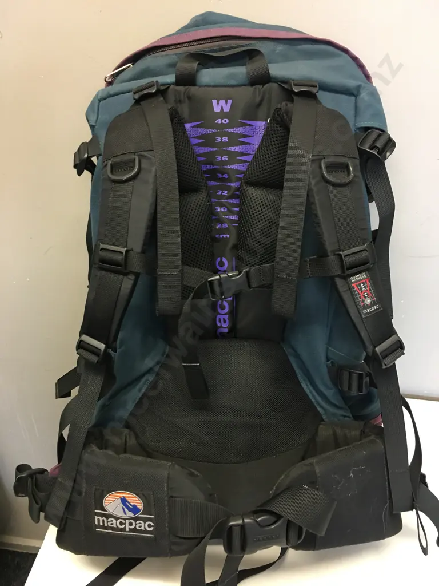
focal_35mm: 29
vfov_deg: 61.7
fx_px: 490
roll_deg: -2.5
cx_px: 220
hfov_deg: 48.2
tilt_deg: -33.2
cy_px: 293
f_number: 2.2
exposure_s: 1/17
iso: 80
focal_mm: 4.15
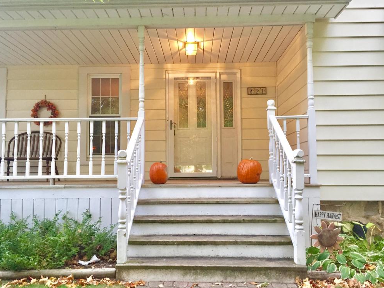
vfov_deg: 46.8
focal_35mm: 30
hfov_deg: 60.0
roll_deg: +0.3
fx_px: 333
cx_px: 188
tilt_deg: +4.6
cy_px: 149
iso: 100
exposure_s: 1/30
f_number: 2.2
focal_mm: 4.15
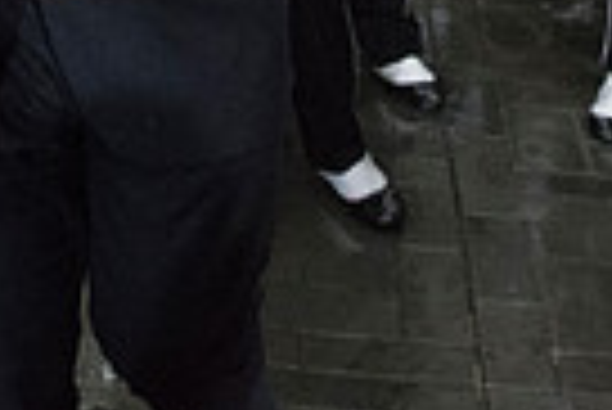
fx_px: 1736
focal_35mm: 102
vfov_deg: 12.1
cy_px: -385
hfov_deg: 19.9
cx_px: 176
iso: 10000
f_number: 4
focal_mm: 24
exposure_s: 1/2500
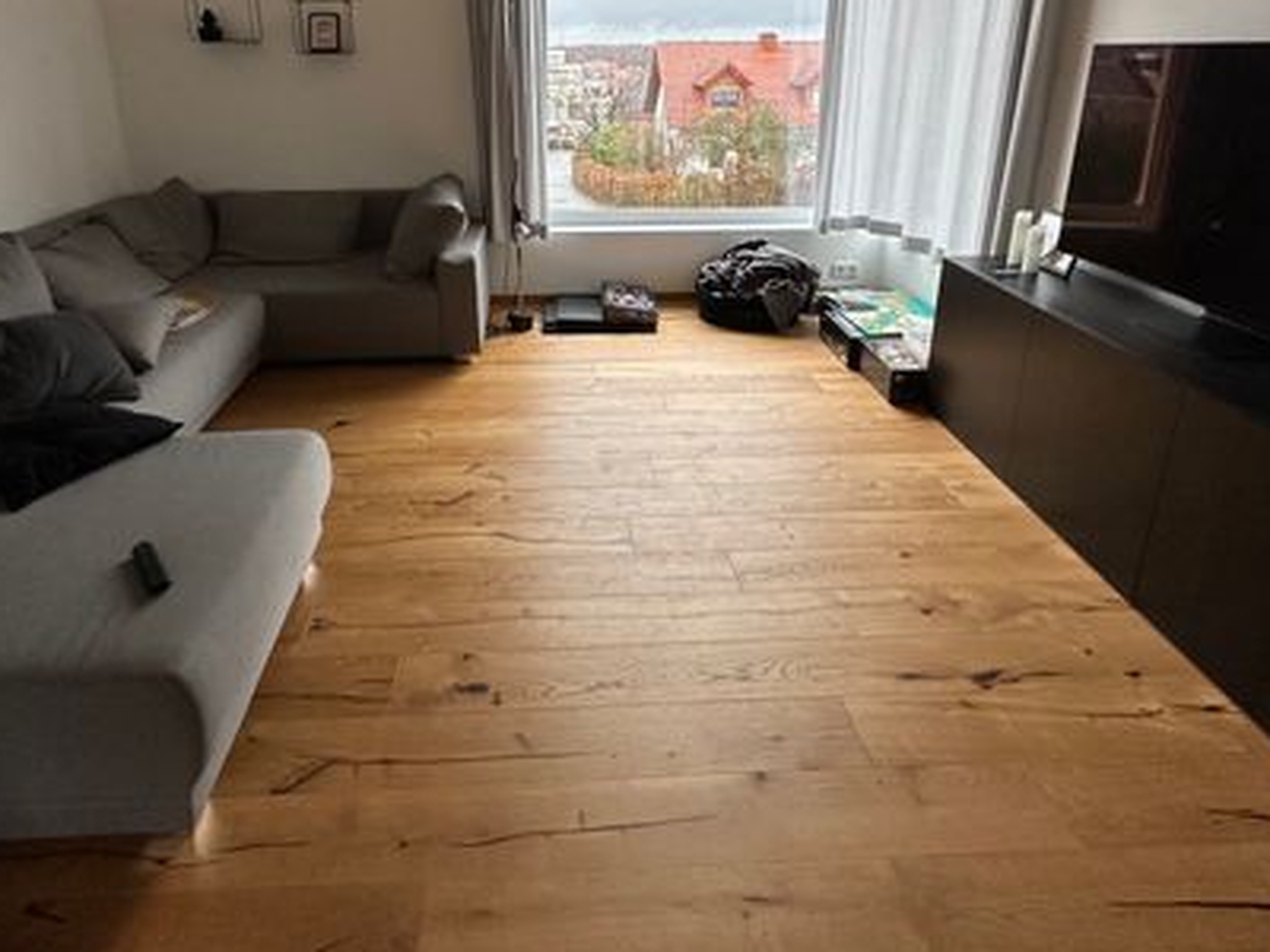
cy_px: 279
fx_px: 770
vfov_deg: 61.1
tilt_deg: -16.3
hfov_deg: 78.8
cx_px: 578
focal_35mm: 21
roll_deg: +0.1
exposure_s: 1/99
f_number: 2.2
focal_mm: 2.22
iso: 250
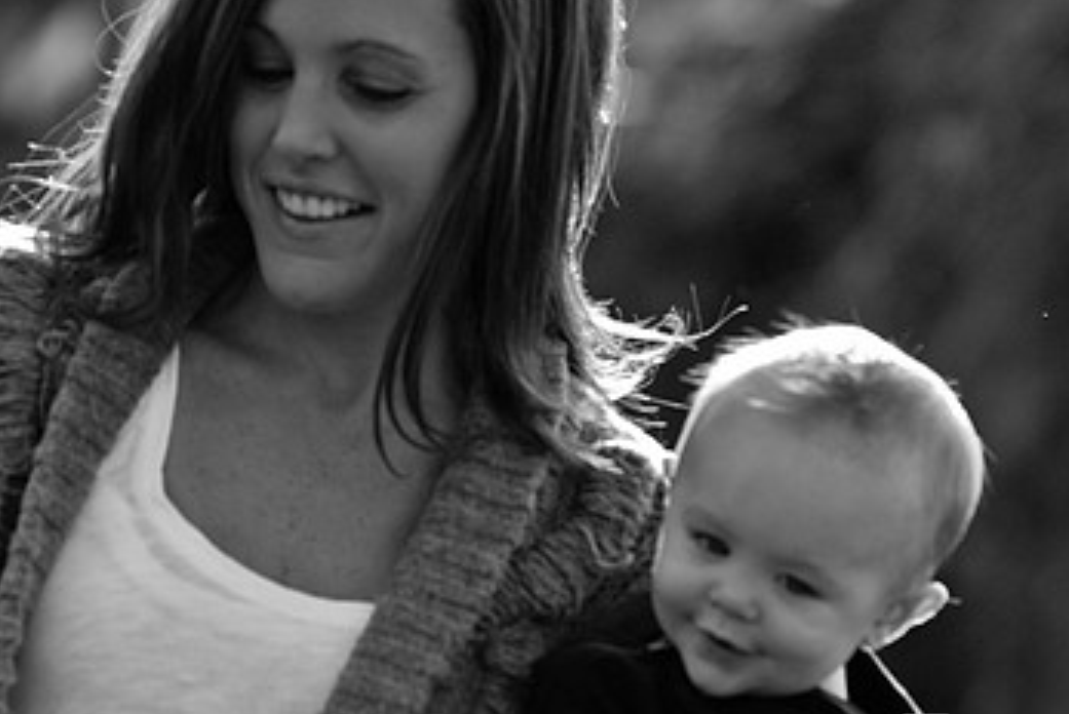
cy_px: 351
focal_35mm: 464
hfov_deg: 4.4
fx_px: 13784
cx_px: 447
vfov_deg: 3.0
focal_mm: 185
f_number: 2.8
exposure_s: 1/1000
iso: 250
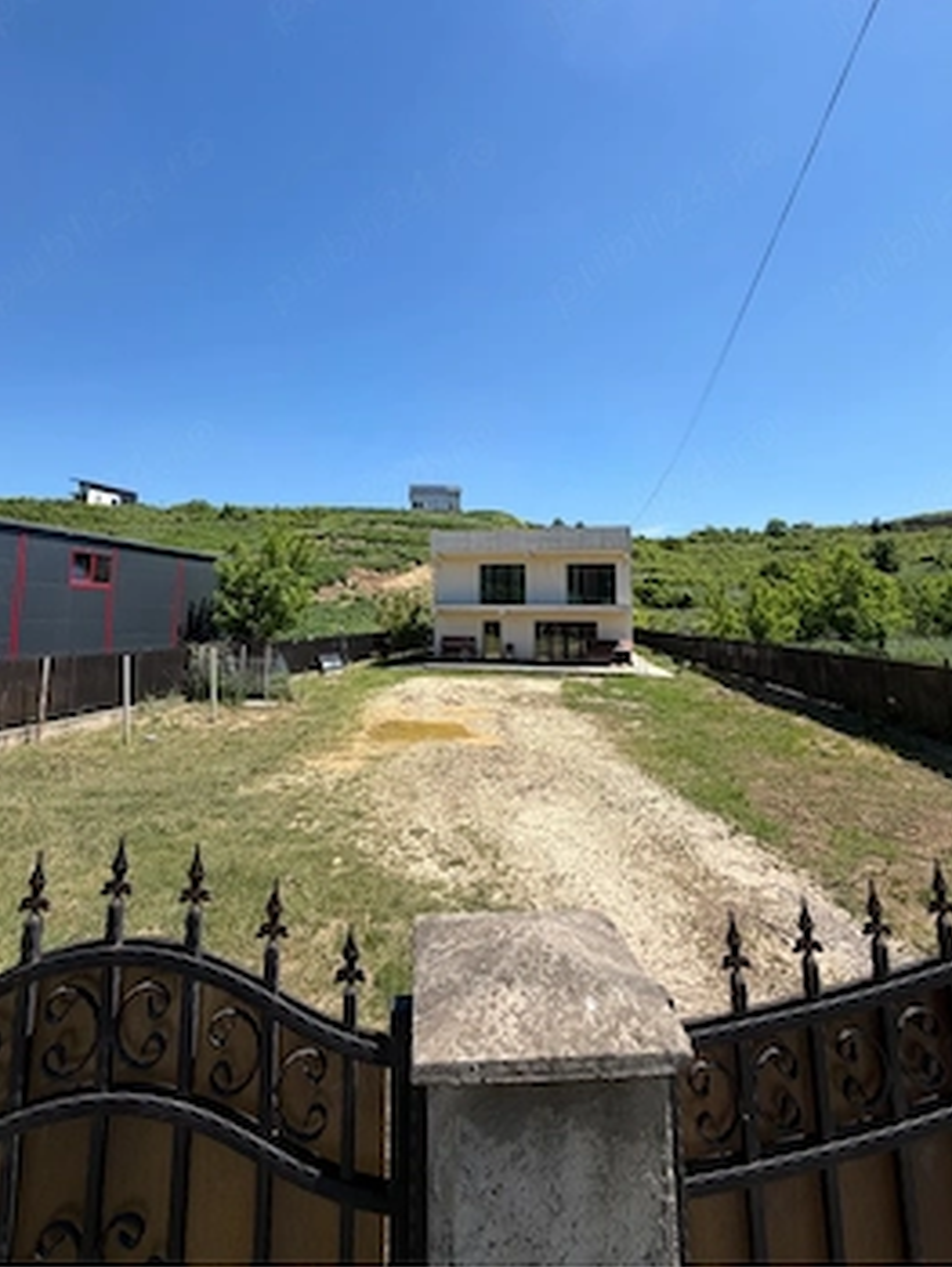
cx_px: 452
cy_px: 547
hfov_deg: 78.1
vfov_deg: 93.9
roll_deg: -2.7
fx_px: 586
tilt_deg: +7.6
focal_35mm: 16
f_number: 2.2
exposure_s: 1/770
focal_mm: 2.22
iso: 20
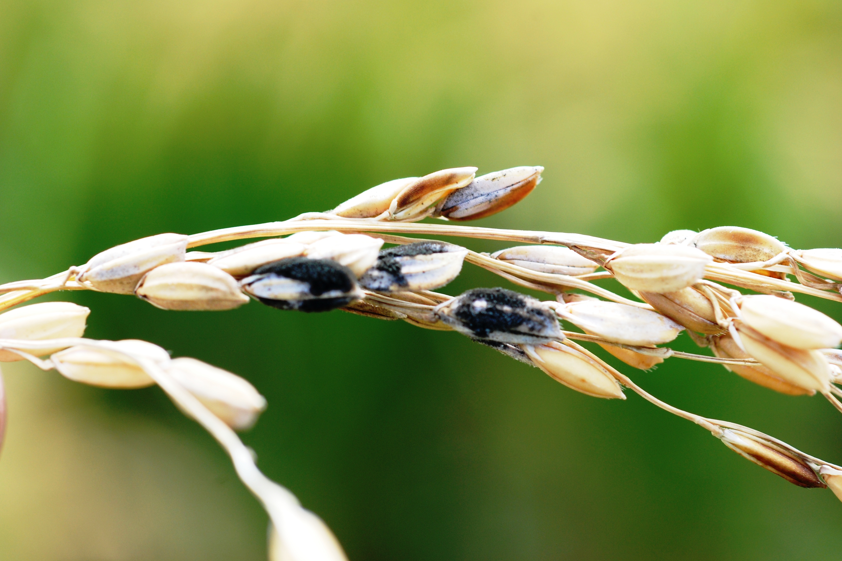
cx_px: 420
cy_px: 277
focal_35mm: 91
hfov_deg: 22.4
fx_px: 2128
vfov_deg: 15.0
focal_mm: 60
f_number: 8
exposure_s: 1/125
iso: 200
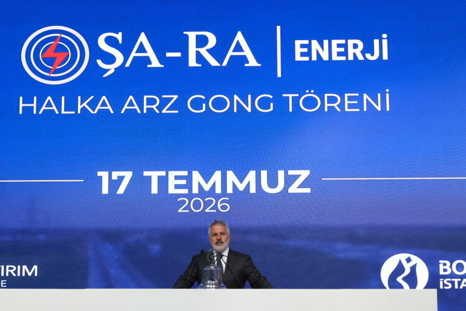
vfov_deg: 24.0
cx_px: 219
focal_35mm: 56
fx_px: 725
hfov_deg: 35.6
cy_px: 218
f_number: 4.5
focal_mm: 21.9
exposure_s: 1/160
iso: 1600
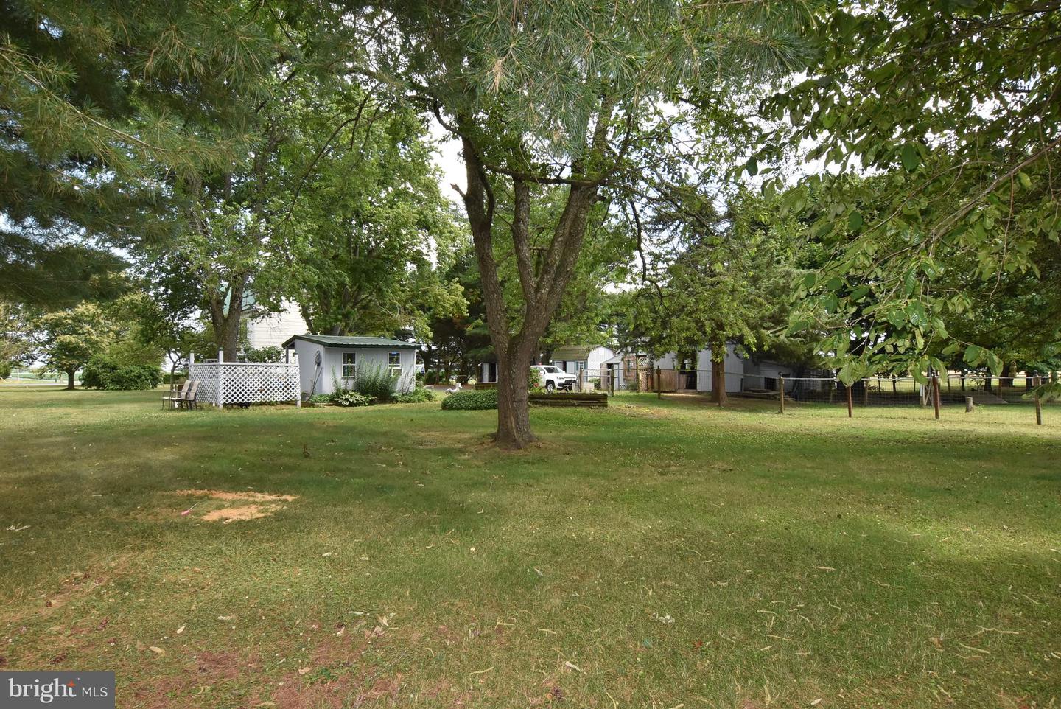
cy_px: 354
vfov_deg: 67.5
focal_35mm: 18
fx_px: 531
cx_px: 530
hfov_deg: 90.0
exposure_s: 1/200
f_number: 14
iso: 800
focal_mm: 12
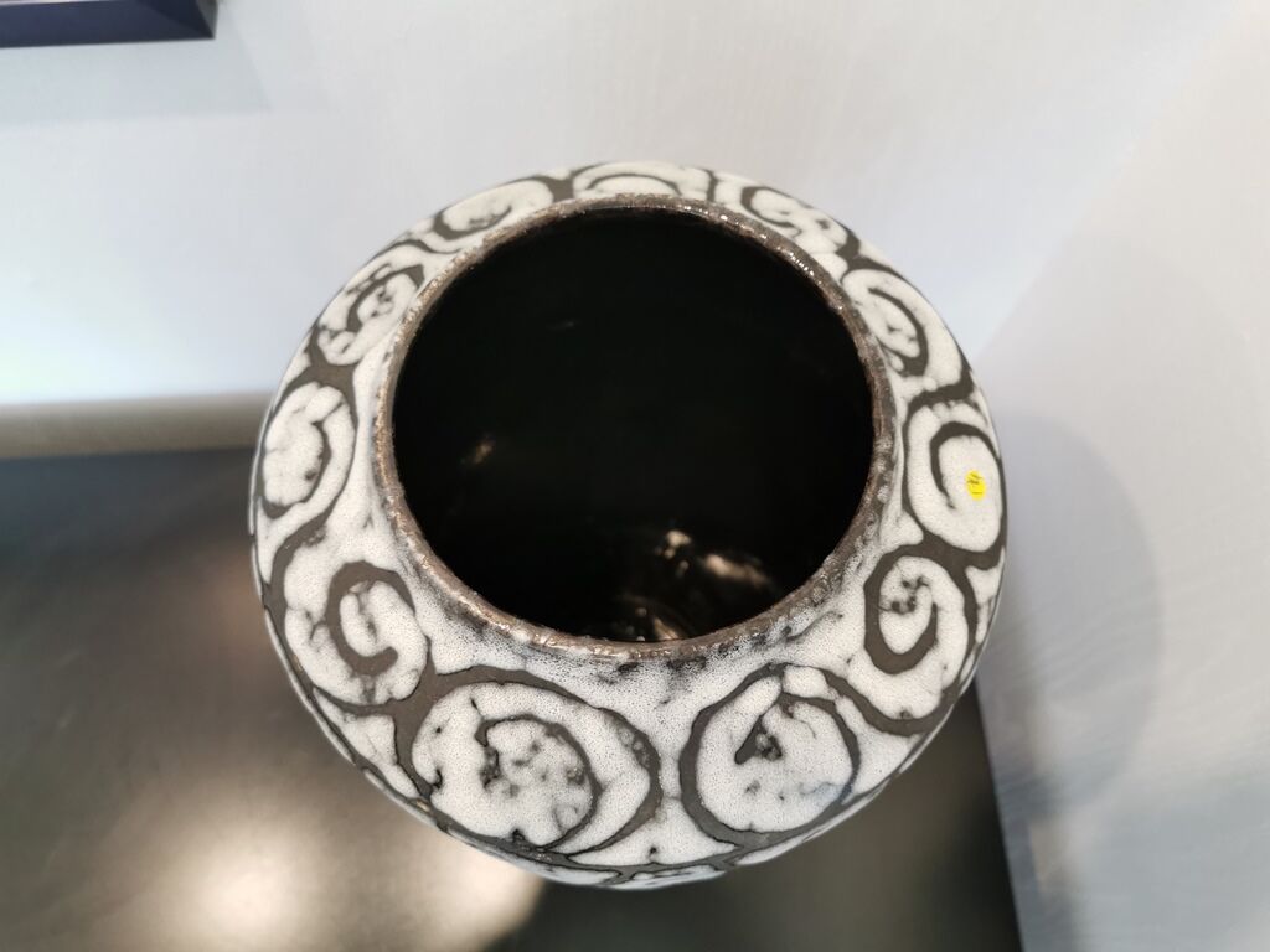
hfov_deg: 65.3
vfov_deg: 51.4
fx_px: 991
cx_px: 635
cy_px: 476
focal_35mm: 27
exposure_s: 1/50
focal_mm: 5.58
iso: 200
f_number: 1.8
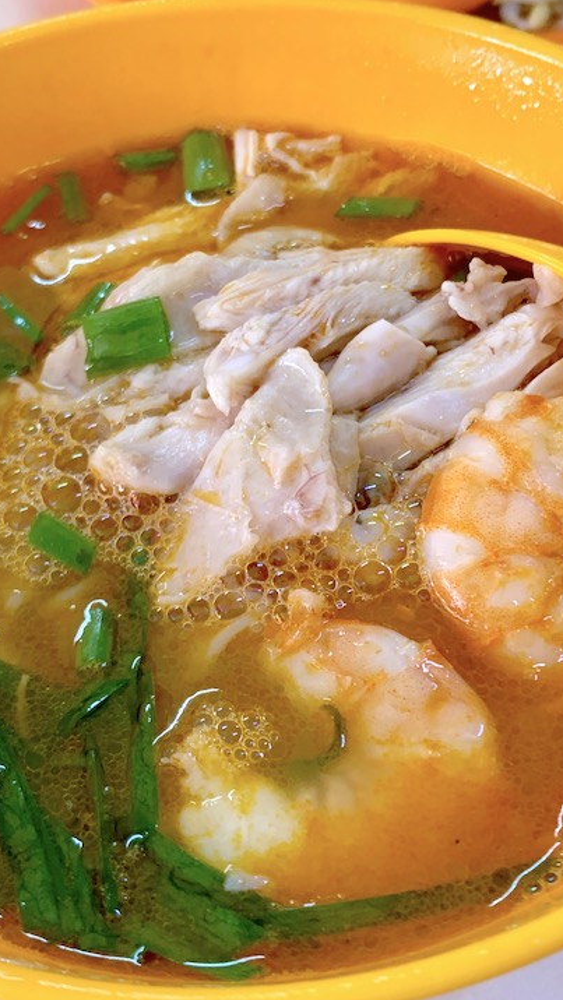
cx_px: 240
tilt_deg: -51.8
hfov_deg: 31.2
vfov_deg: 52.8
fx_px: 1008
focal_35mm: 38
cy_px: 499
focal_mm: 4.25
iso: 125
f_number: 1.8
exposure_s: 1/50
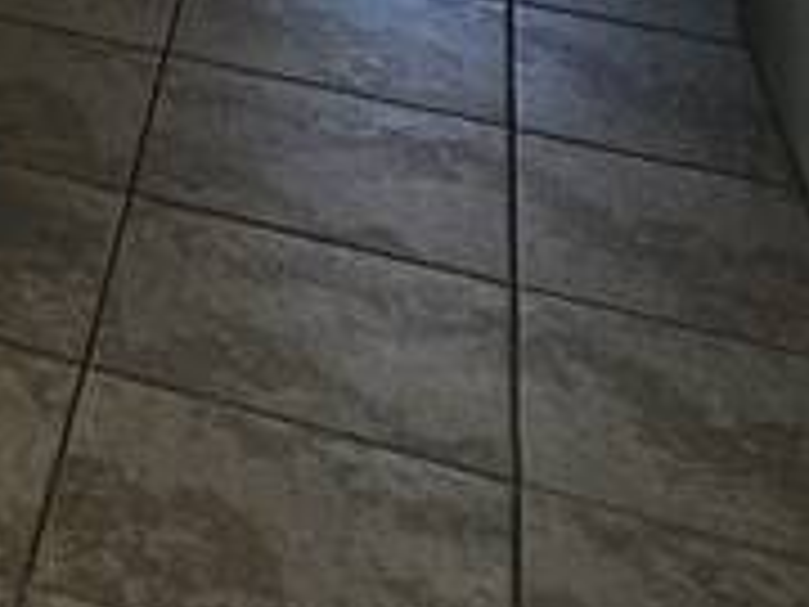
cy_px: -1106
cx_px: -1047
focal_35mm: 104
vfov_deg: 10.7
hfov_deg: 14.1
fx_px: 2431
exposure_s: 1/60
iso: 40
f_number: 2.2
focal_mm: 1.7
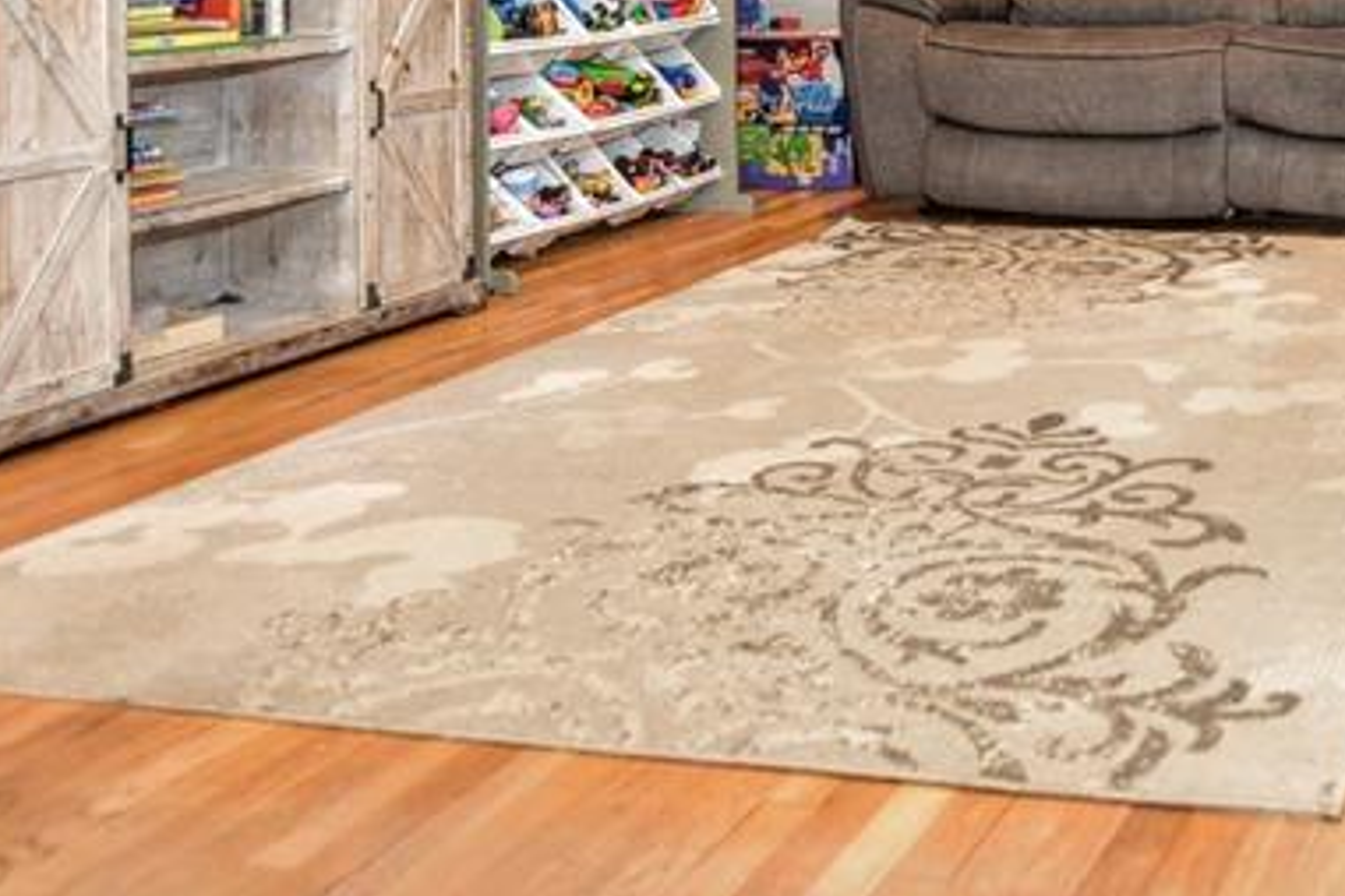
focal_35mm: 51
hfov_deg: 35.5
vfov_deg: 24.6
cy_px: -97
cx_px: 1313
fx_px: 1905
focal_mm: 19
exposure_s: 1/60
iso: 800
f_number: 2.8
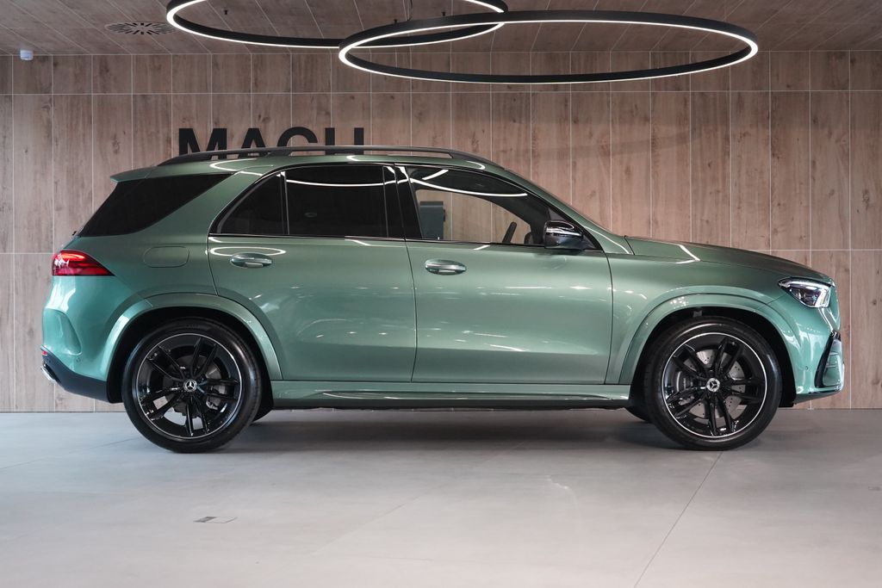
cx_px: 441
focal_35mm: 58
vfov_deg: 23.4
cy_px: 294
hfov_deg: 34.5
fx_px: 1421
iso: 5000
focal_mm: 58
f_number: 5
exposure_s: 1/160
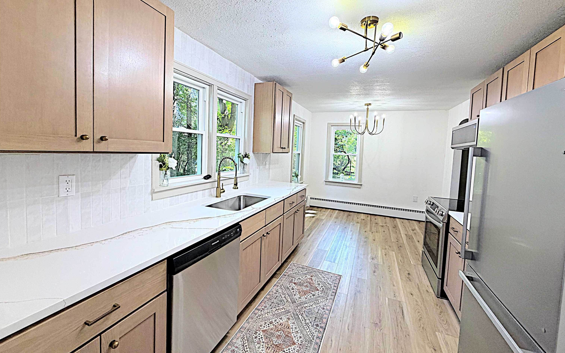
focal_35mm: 15
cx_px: 283
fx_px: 231
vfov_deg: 74.7
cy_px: 163
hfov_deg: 101.5
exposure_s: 1/120
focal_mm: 2.22
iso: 160
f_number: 2.2
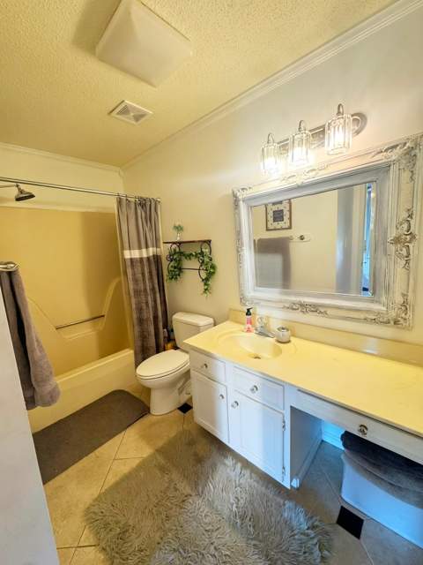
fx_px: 228
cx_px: 212
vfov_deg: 102.1
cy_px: 282
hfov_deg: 85.7
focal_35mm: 14
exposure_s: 1/60
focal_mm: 2.22
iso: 160
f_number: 2.2
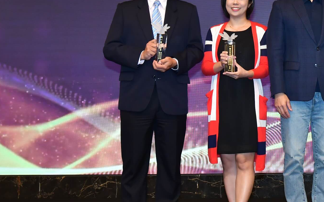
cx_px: 310
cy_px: -59
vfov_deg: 12.1
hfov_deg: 19.4
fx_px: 927
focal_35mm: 105
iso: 1000
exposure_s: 1/125
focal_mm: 34
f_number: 5.6
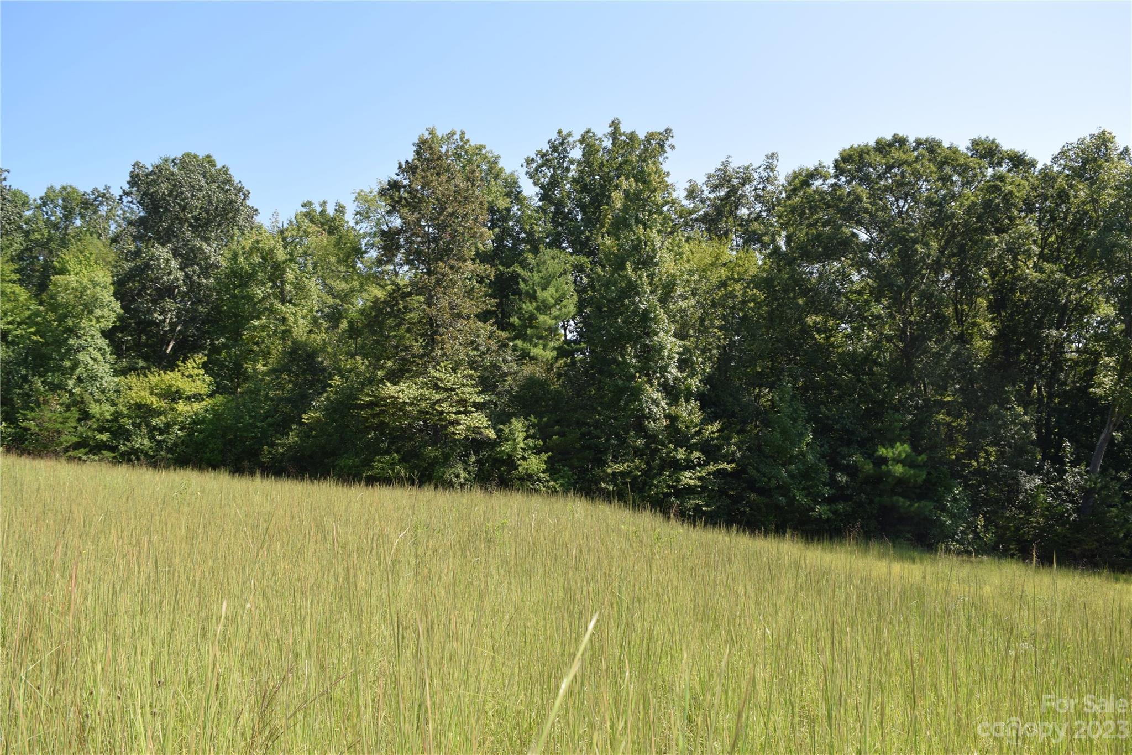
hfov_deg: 67.4
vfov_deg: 47.9
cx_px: 566
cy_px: 378
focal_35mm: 27
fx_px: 849
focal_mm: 18
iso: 100
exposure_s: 1/200
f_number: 7.1
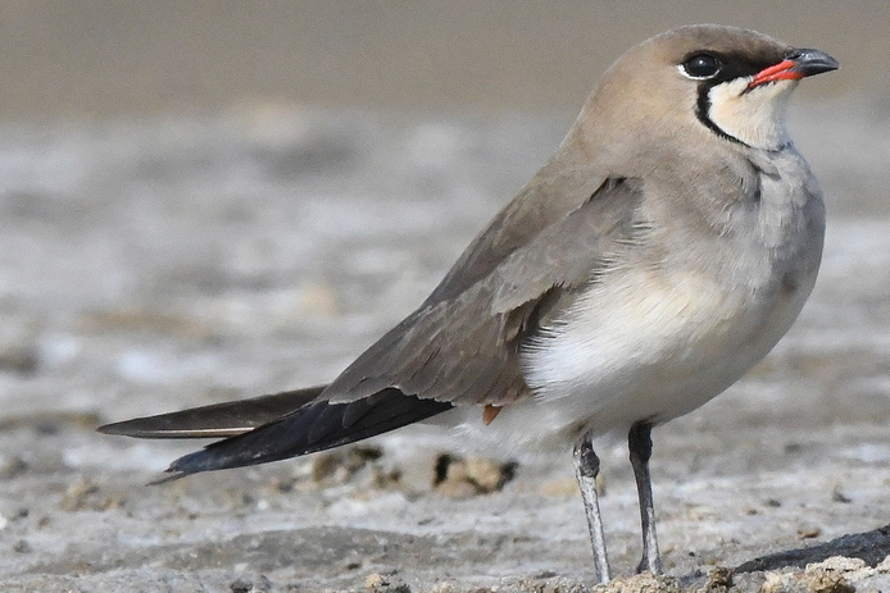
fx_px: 51281
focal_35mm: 2074
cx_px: 958
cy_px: 386
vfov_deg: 0.7
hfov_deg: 1.0
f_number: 20
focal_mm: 600
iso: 6400
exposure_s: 1/1600
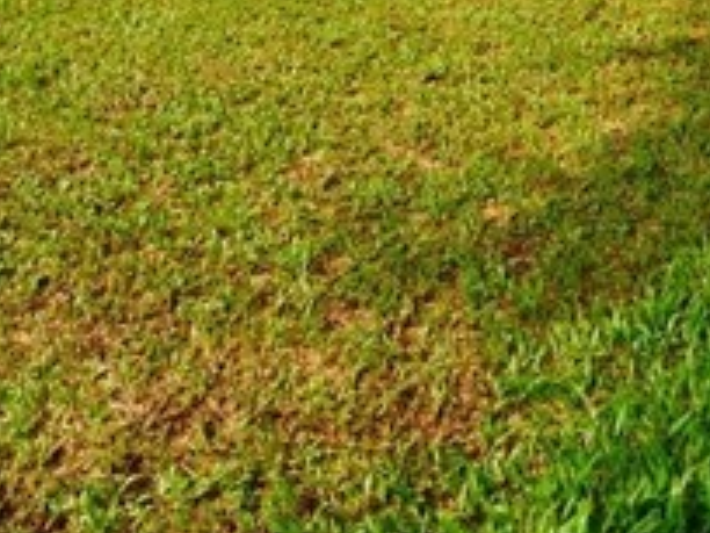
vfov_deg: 23.9
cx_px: 543
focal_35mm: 53
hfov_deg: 35.3
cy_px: -178
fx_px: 1087
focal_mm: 9
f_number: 5.6
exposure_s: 1/250
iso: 200
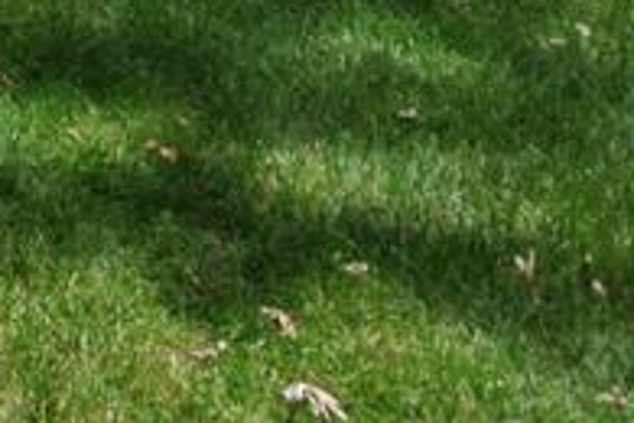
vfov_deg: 8.9
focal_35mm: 142
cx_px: -777
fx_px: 2501
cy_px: -516
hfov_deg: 12.2
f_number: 4.5
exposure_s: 1/500
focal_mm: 10
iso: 100
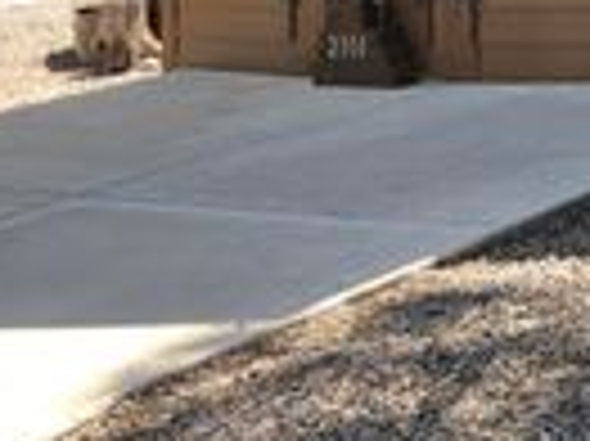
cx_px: 887
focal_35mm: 107
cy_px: -97
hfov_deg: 16.7
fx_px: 1822
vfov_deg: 13.4
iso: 20
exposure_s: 1/141
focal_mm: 4
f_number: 1.8
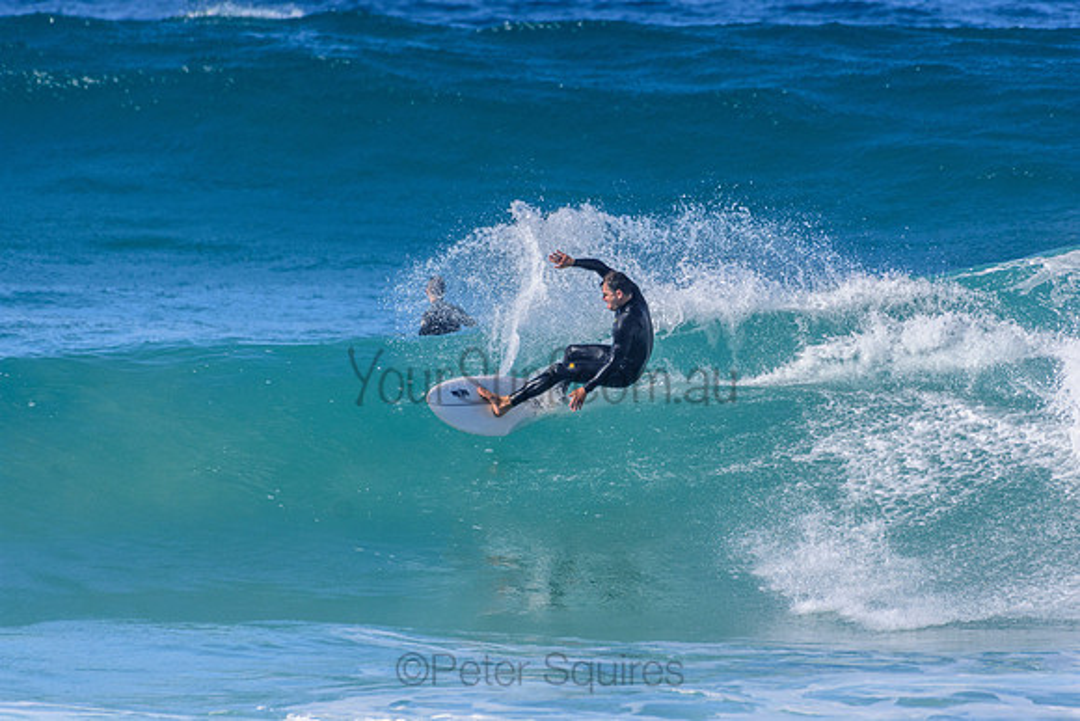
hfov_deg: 2.7
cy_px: 360
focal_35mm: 750
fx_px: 22504
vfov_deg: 1.8
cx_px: 540
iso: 320
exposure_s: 1/2000
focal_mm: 500
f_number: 5.6
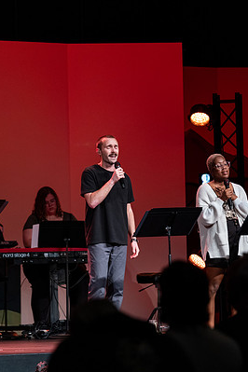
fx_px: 2449
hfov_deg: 5.8
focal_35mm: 237
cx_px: 114
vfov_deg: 8.7
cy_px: 187
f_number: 2.8
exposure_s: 1/210
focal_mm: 140
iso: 1000
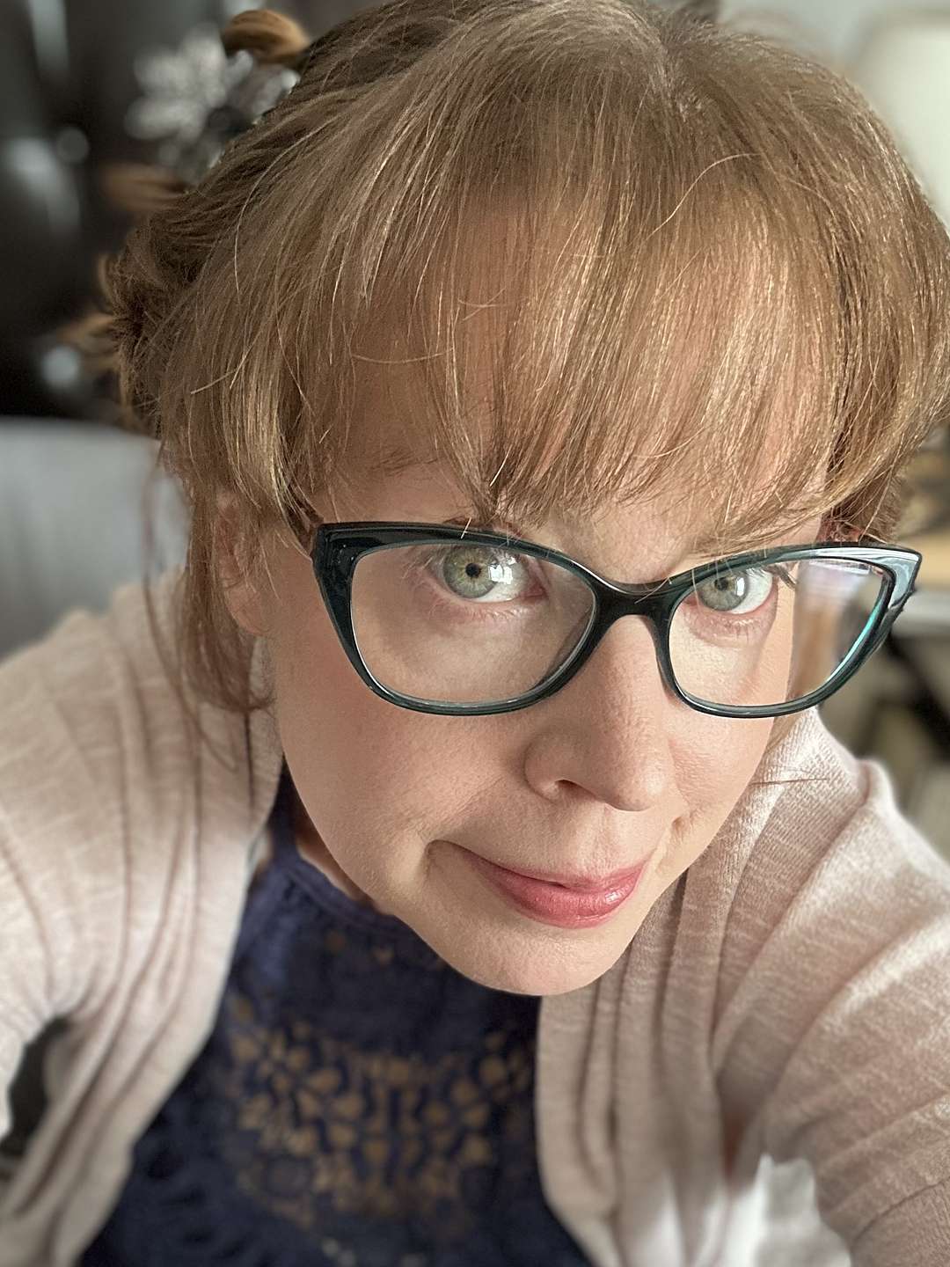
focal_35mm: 30
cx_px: 475
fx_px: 1098
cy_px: 634
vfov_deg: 60.0
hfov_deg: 46.8
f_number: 1.9
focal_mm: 2.69
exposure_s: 1/60
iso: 125
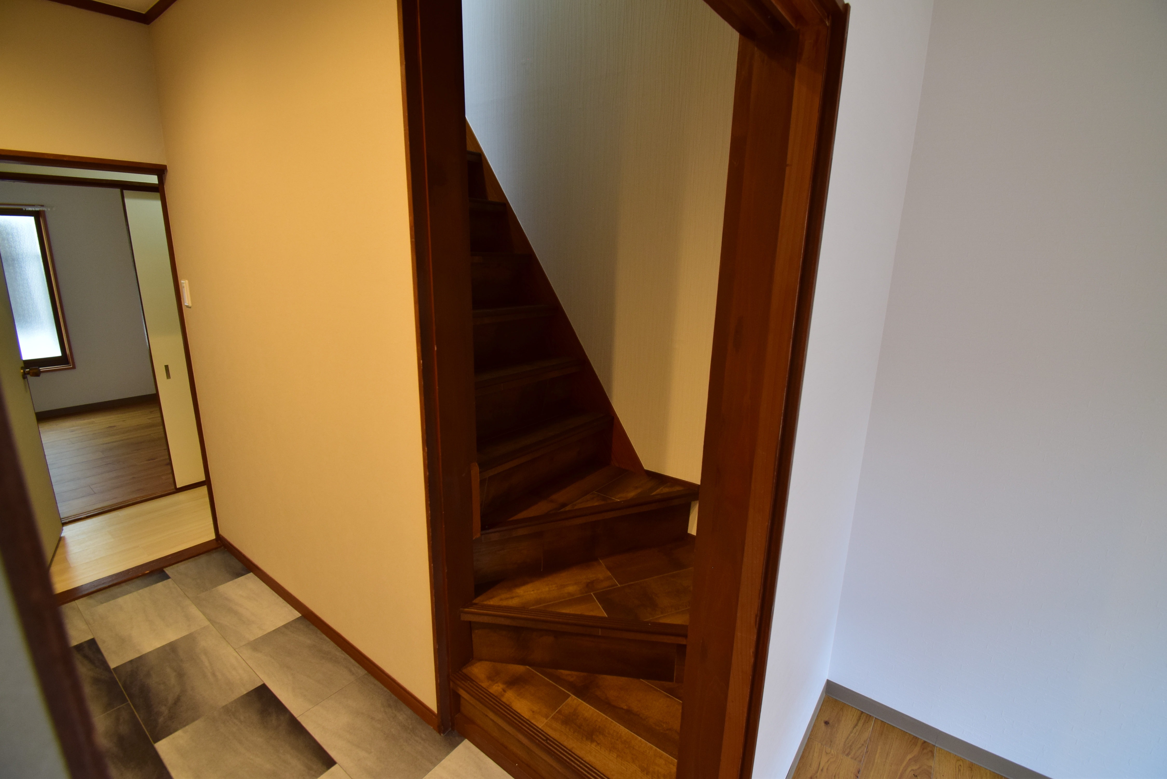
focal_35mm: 15
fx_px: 486
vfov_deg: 77.4
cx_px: 584
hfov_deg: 100.4
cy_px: 390
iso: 400
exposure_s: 1/30
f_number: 6.7
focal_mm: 10
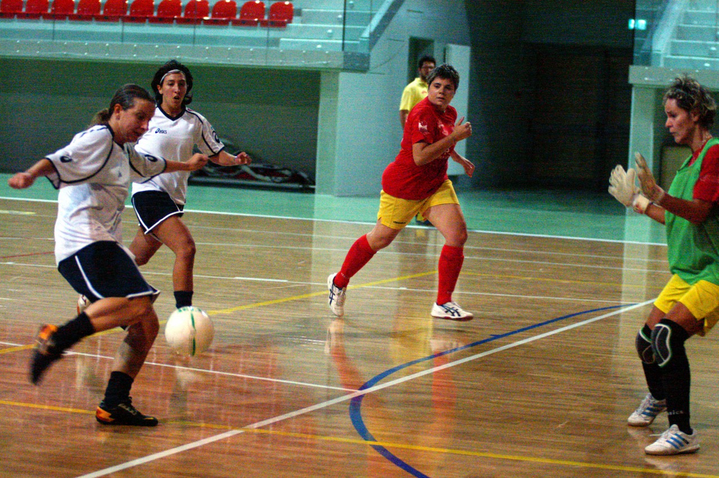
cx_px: 360
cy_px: 239
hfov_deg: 19.5
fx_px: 2095
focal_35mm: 105
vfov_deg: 13.0
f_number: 2.8
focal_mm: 70
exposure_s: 1/350
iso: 3200
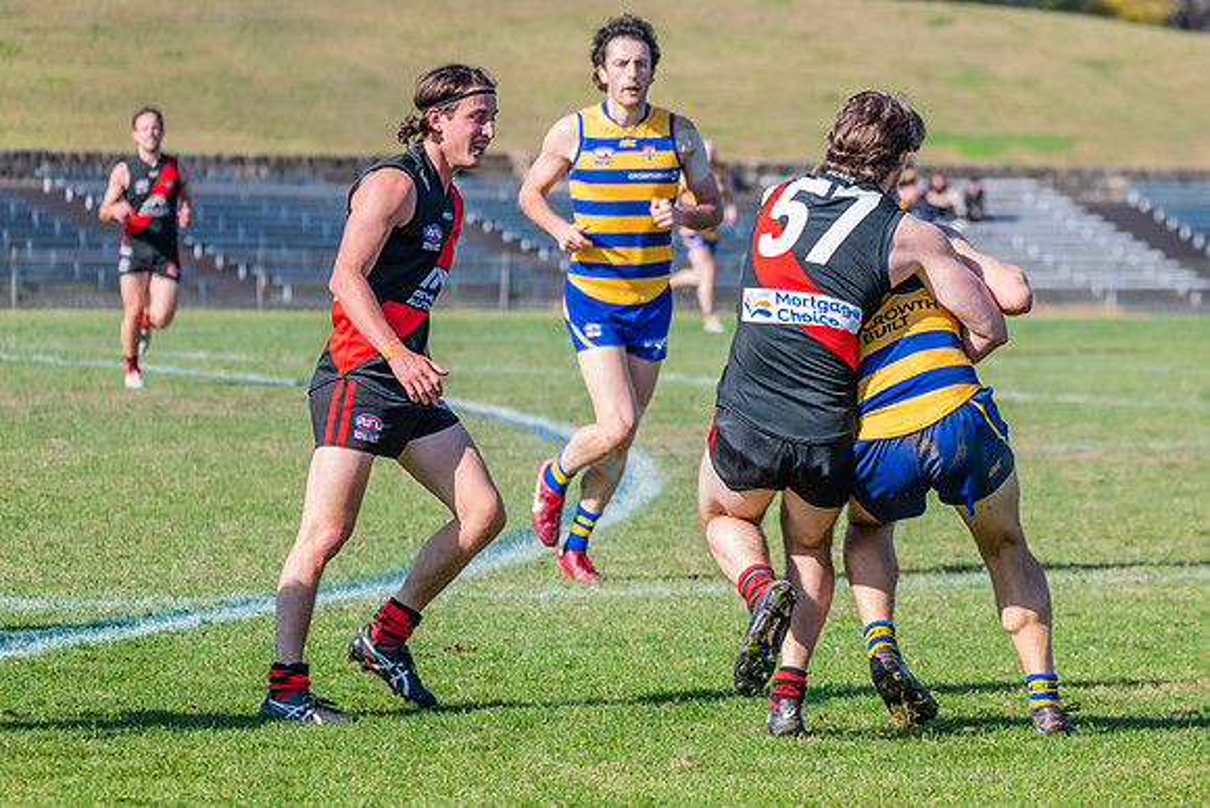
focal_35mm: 224
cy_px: 401
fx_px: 7516
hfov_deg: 9.2
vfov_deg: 6.1
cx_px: 854
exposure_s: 1/1600
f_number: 5.6
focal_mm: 150
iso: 500
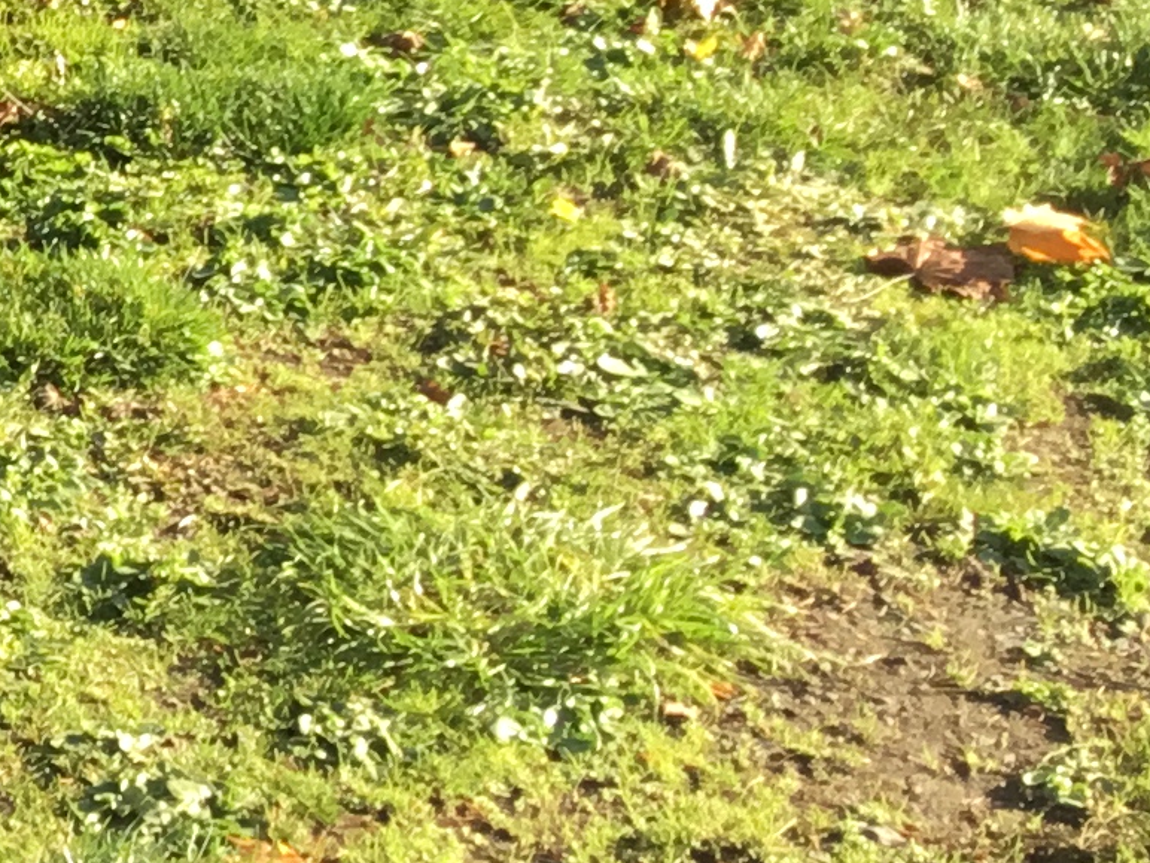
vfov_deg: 11.2
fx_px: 4352
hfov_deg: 13.1
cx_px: -1128
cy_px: -13
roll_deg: +2.6
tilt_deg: -20.7
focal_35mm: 131
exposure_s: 1/178
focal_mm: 3.3
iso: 25
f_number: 2.4
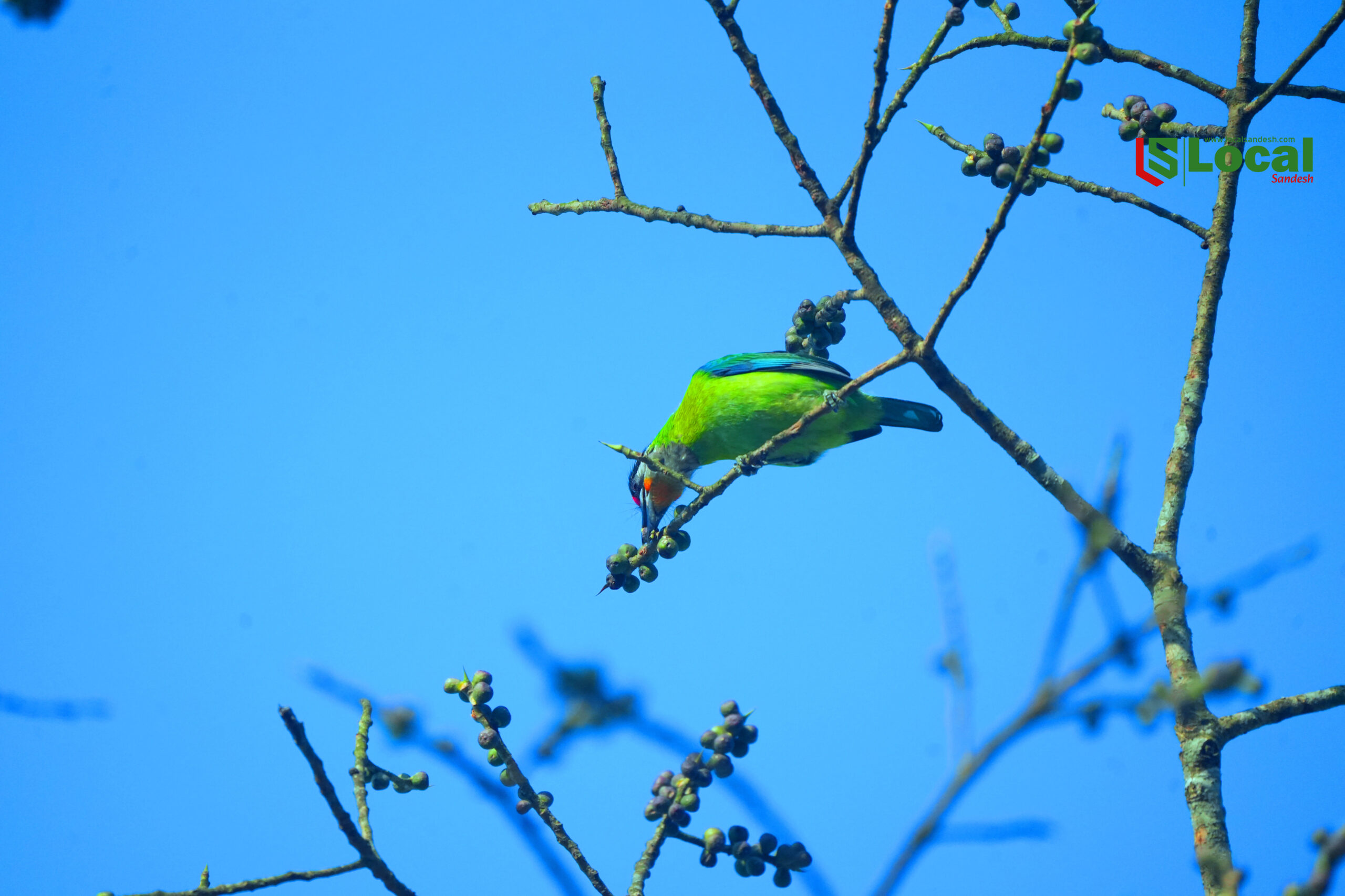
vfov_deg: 2.8
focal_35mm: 500
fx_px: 18680
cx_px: 672
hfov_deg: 4.1
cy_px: 448
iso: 3200
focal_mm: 500
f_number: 6.7
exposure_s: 1/4000
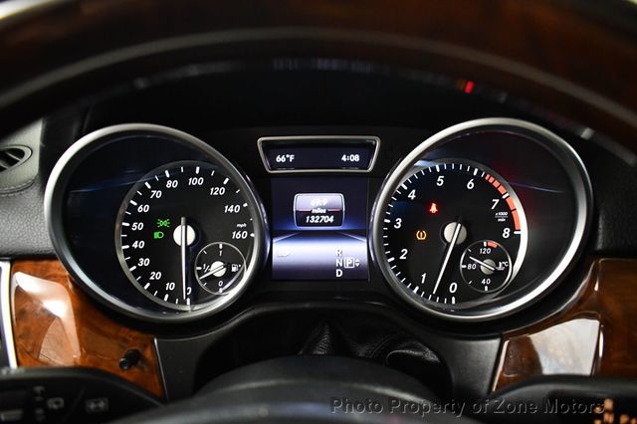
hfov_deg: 67.4
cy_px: 212
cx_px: 318
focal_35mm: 27
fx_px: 477
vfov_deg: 47.9
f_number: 3.5
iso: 3600
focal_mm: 18
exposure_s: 1/60
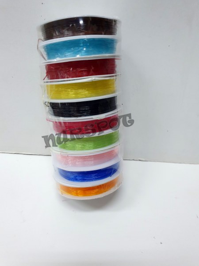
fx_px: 199
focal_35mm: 26
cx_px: 100
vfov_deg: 67.3
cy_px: 133
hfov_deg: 53.1
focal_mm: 4.32
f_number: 1.5
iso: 250
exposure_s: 1/100
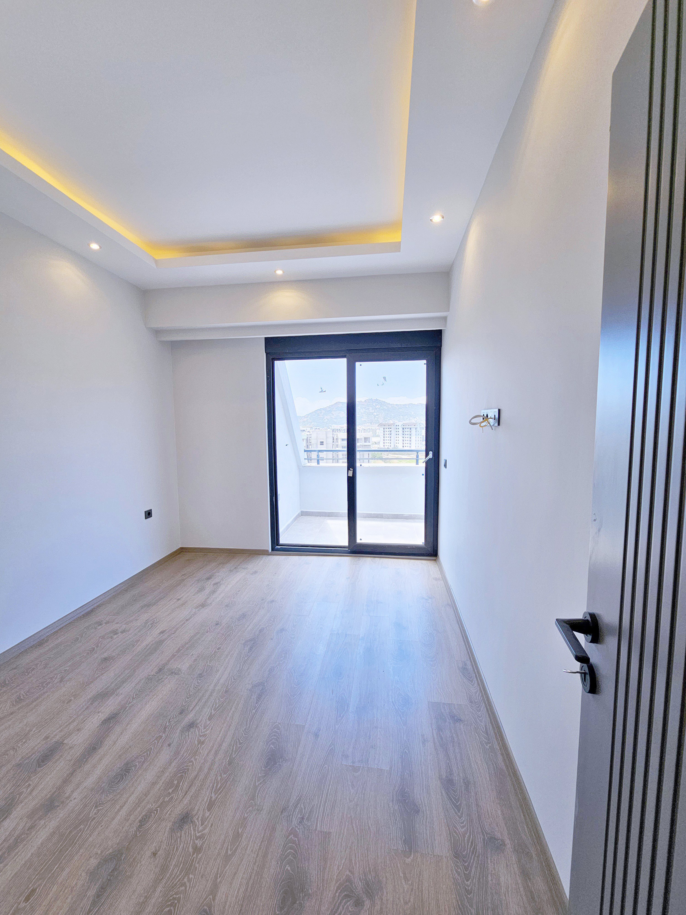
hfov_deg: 89.9
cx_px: 343
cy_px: 458
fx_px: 344
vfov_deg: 106.2
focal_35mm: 13
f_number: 2.2
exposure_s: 1/295
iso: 64
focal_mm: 2.2
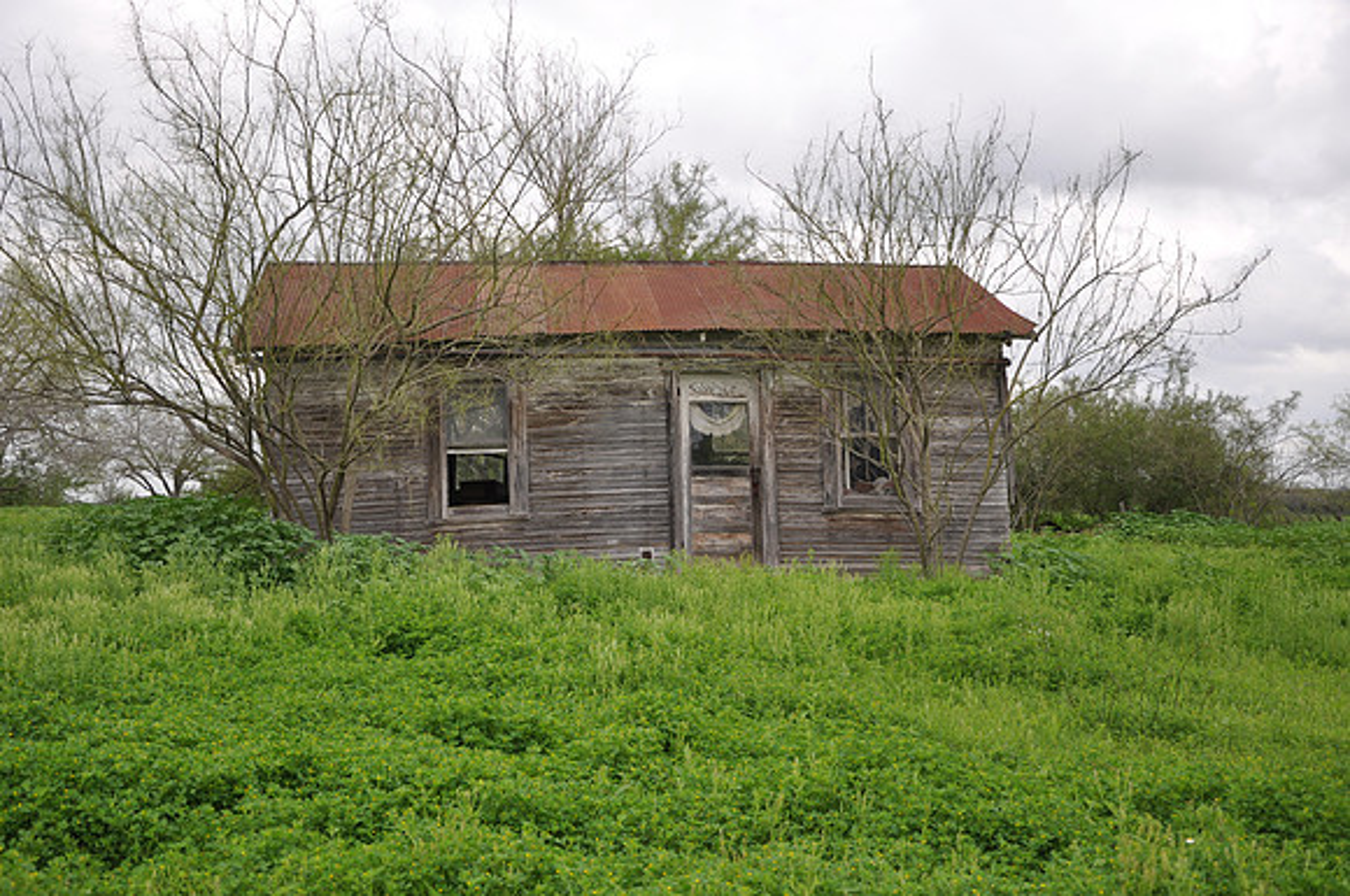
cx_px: 675
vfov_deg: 29.8
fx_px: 1685
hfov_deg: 43.7
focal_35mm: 45
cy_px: 448
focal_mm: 30
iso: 200
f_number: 5.6
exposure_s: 1/200
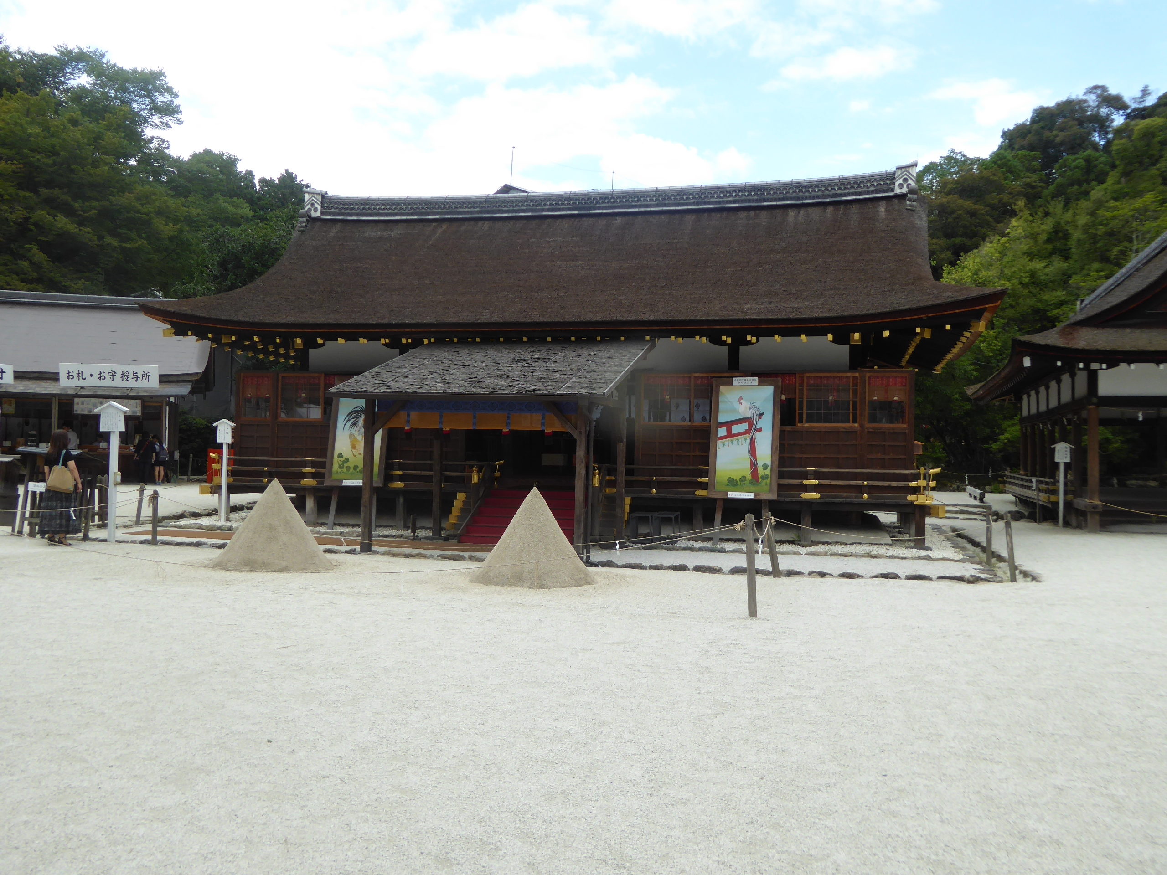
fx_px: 1079
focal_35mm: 32
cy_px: 438
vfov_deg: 44.2
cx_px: 584
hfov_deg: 56.8
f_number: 3.5
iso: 100
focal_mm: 5.4
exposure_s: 1/400
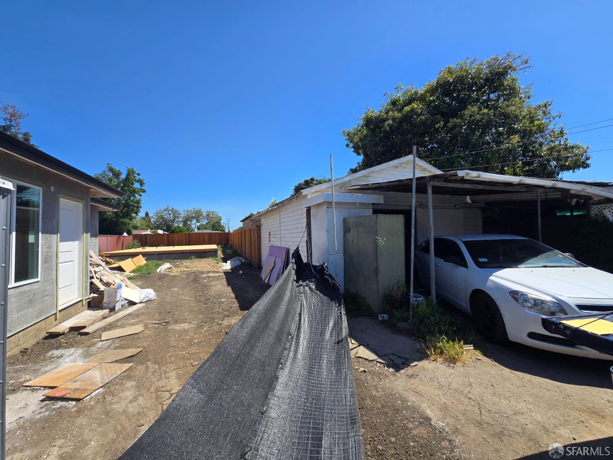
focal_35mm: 13
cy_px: 230
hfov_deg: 106.2
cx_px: 306
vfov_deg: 89.9
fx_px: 230
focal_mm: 2.2
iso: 50
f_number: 2.2
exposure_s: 1/2175
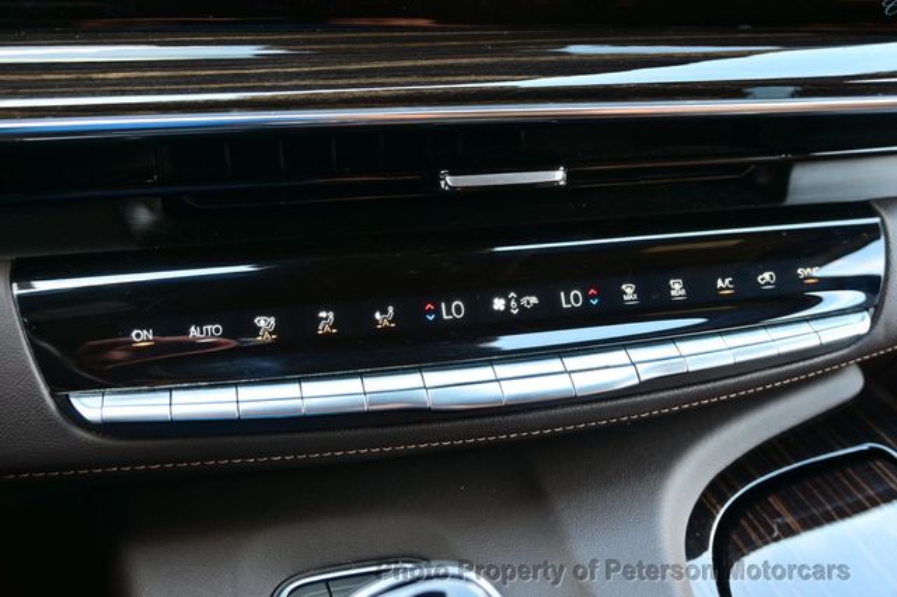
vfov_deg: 42.6
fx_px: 766
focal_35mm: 31
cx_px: 448
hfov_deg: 60.7
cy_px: 298
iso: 200
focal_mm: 20.5
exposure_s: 1/30
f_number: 3.8
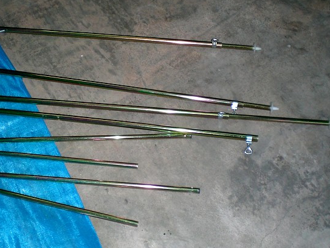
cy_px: 129
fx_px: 534
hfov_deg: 34.0
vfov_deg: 26.1
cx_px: 109
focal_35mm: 56
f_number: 3.1
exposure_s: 1/60
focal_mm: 6.3
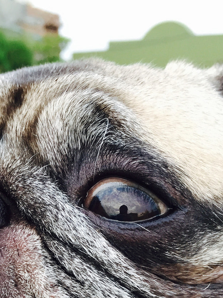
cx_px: 36
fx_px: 489
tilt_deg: -20.7
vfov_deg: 31.9
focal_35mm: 57
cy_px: 277
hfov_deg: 25.1
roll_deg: +2.9
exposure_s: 1/33
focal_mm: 4.15
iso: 40
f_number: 2.2
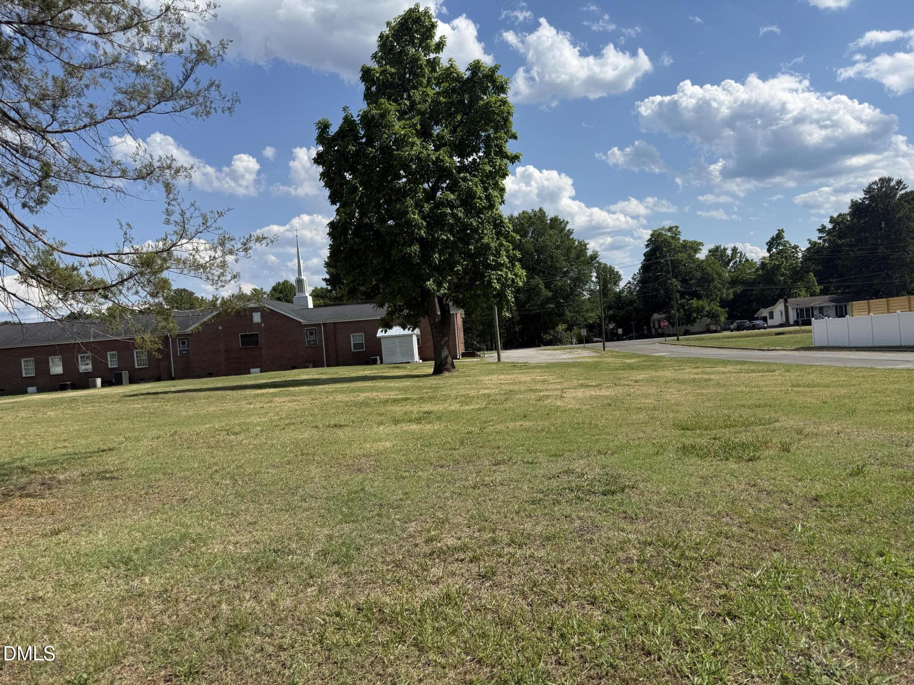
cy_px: 342
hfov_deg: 71.6
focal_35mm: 24
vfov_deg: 56.8
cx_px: 457
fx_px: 634
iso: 80
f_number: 1.78
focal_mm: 6.76
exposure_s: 1/5714
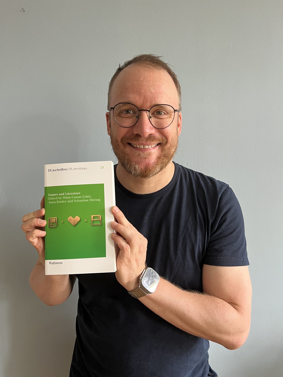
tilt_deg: -0.3
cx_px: 150
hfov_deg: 48.2
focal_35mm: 29
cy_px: 191
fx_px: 316
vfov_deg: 61.7
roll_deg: +1.2
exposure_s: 1/69
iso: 125
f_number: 1.5
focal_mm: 5.7
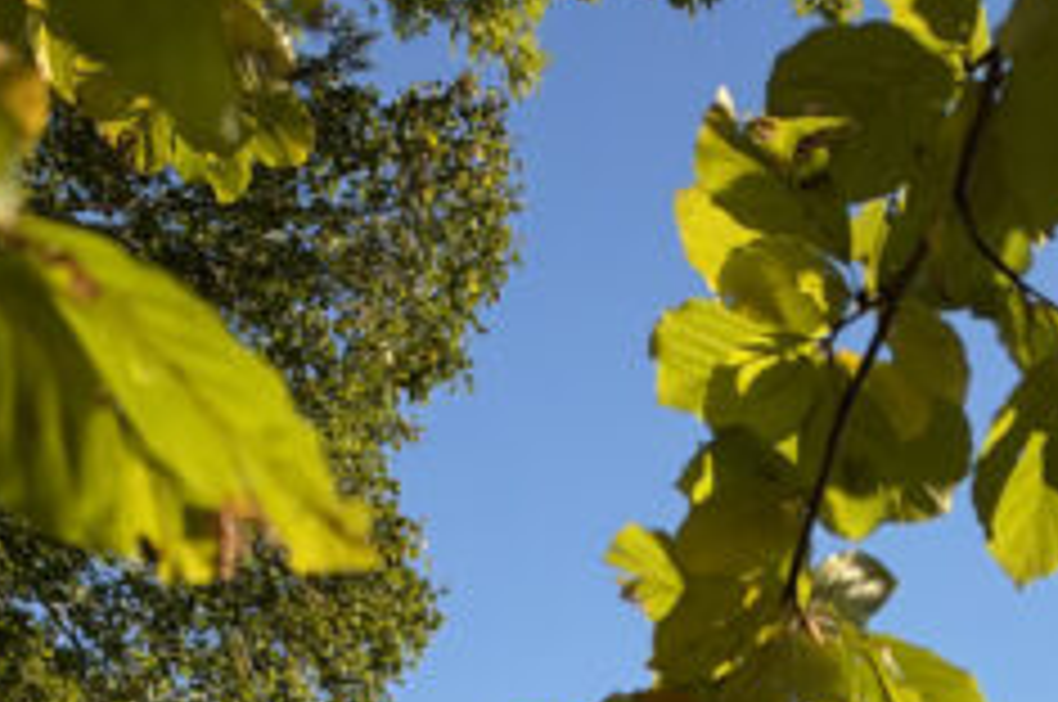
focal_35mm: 109
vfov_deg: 11.0
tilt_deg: -2.5
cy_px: 1557
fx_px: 3199
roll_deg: +0.6
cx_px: 833
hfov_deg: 18.6
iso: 64
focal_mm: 6.93
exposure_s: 1/4329
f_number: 1.8
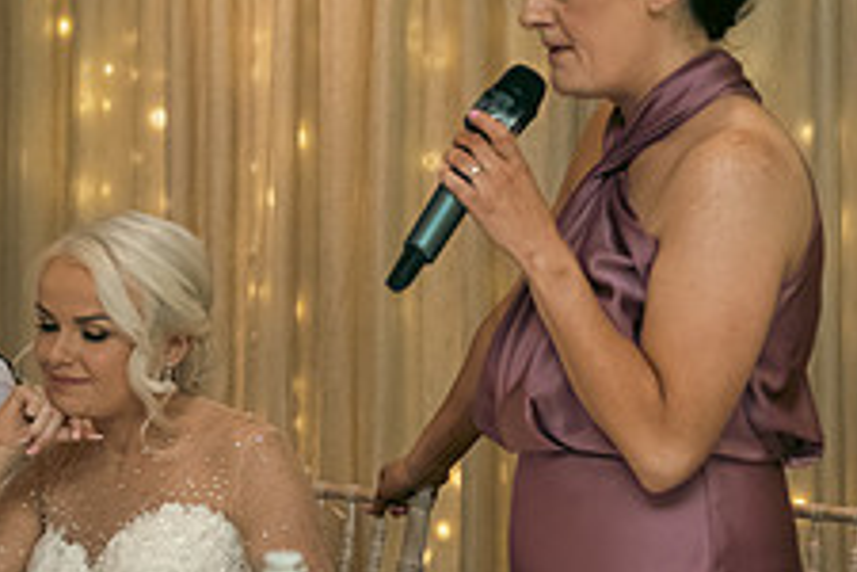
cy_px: 368
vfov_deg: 13.9
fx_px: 2333
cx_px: 453
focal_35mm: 98
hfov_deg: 20.8
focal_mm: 38
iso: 800
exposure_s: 1/160
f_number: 3.5
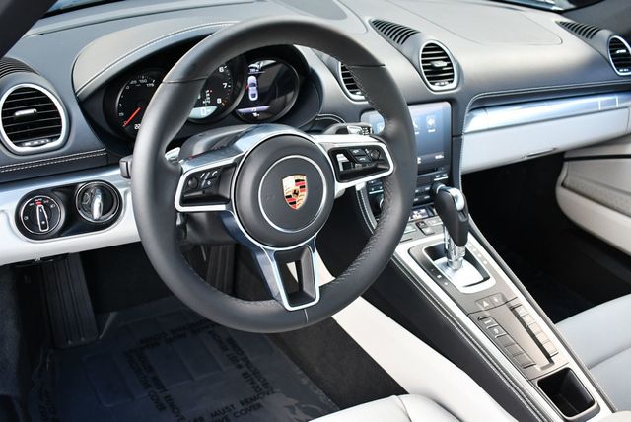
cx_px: 316
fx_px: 702
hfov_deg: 48.4
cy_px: 211
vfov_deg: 33.5
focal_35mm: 40
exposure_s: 1/160
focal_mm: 20
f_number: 3.5
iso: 800
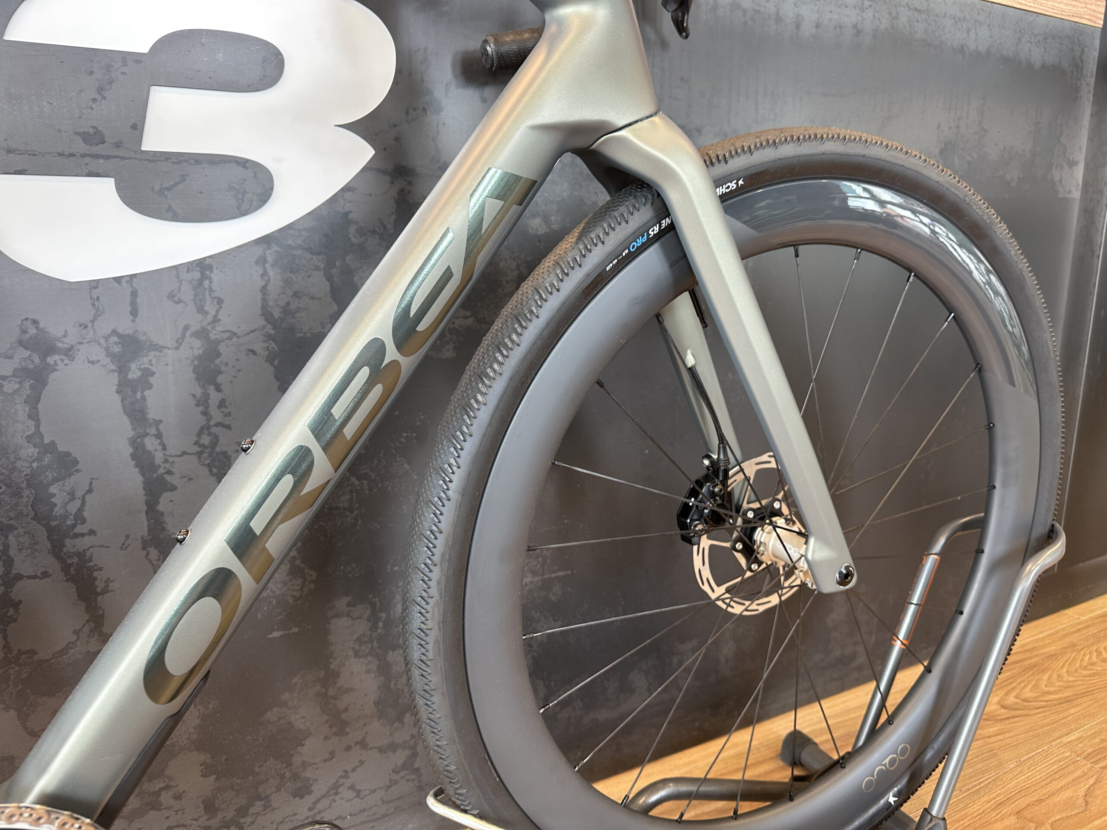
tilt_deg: -12.3
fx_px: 768
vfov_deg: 56.8
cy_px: 415
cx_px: 554
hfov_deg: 71.6
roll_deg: -0.7
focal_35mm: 24
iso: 125
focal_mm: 6.86
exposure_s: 1/50
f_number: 1.78
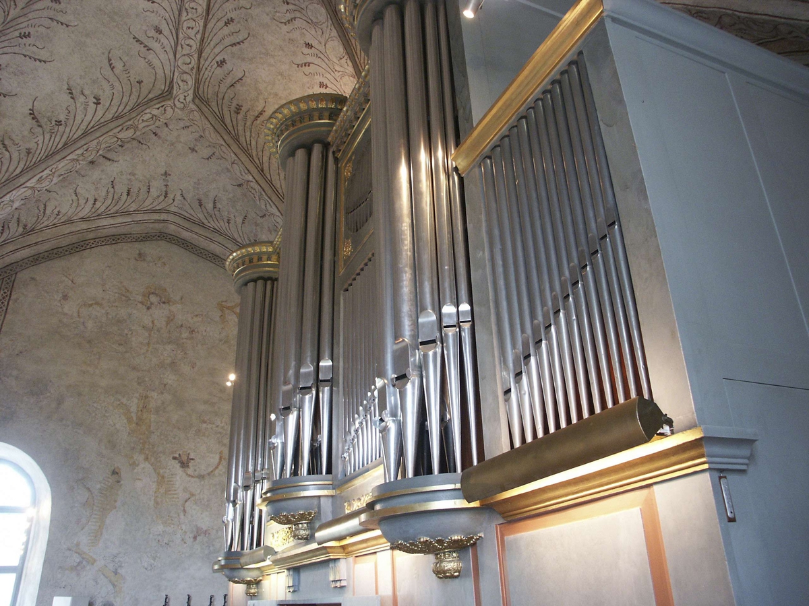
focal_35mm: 28
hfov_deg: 63.4
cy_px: 303
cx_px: 404
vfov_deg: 49.7
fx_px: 654
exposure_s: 1/8
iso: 200
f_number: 2.8
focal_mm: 7.27
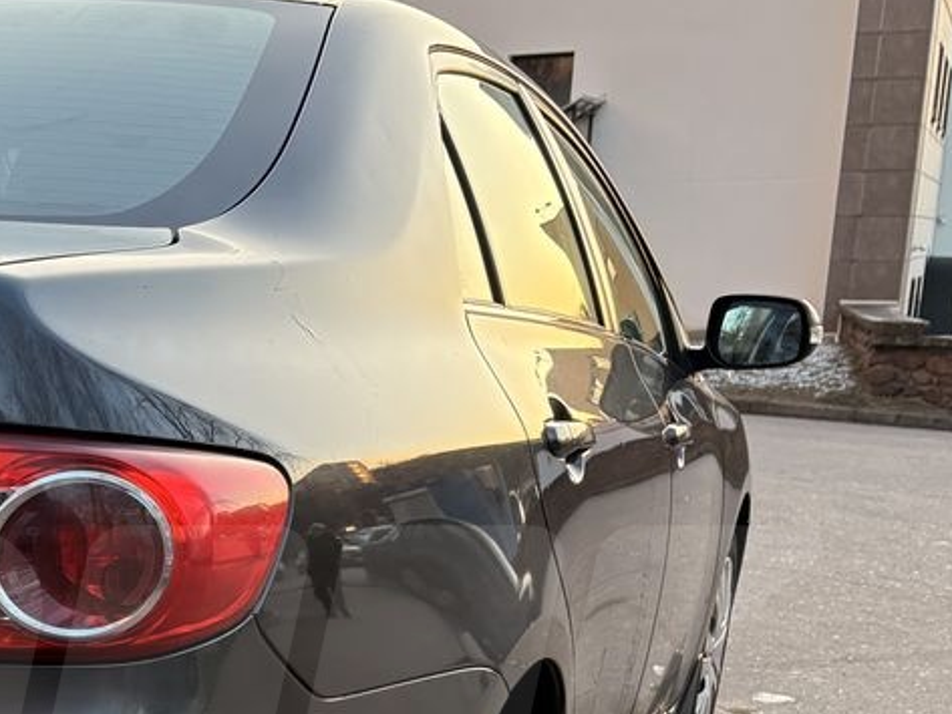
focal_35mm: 66
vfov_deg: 21.7
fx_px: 1816
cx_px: -121
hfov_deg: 26.8
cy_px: 656
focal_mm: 5.96
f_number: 1.6
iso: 80
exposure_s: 1/230
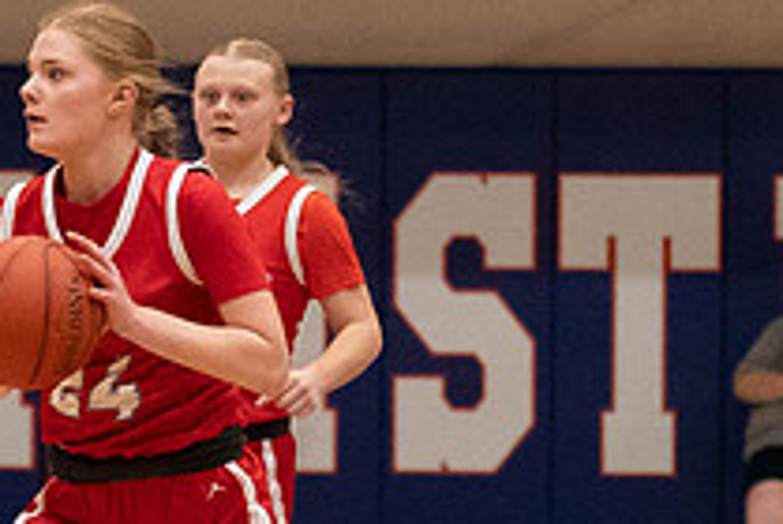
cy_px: 98
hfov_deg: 5.2
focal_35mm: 398
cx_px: 286
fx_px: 8669
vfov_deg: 3.5
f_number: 2.8
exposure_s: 1/1000
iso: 8000
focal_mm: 70
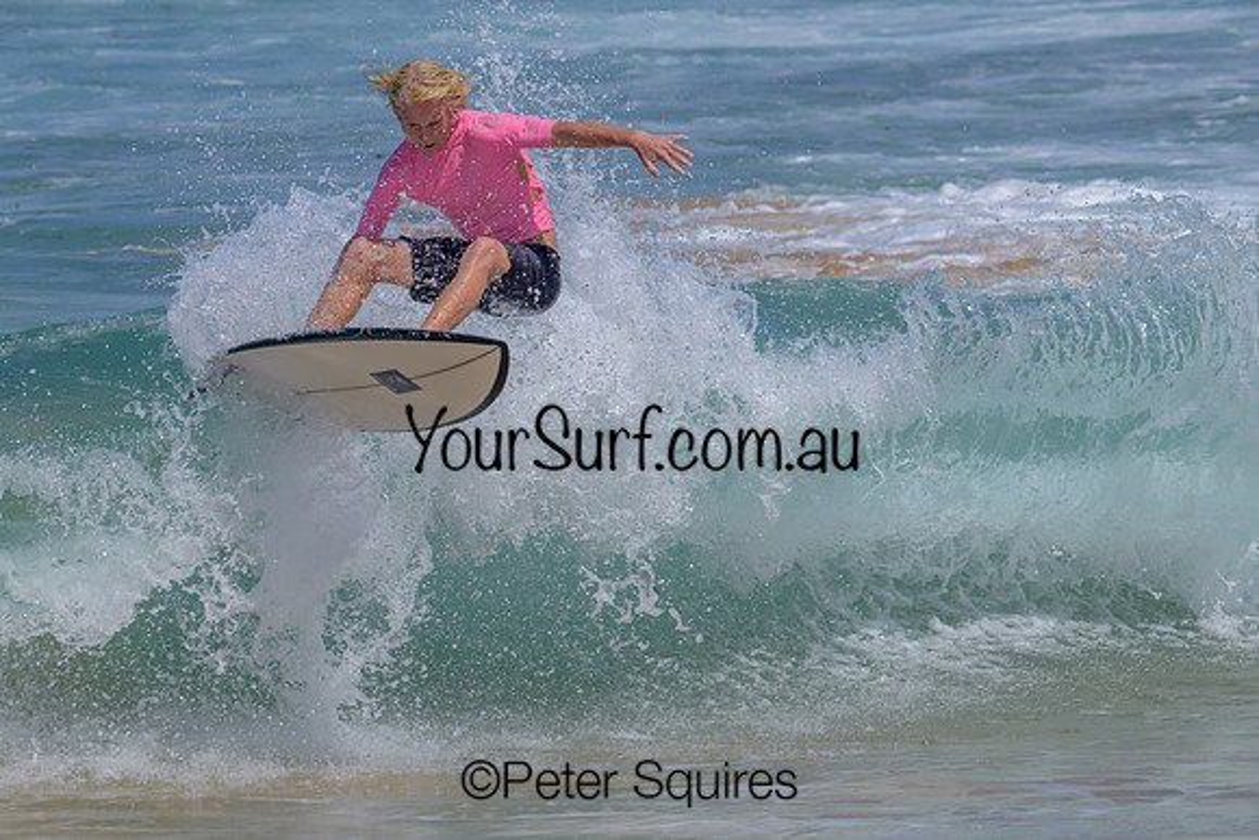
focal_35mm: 473
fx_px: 16536
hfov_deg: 4.4
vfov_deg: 2.9
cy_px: 301
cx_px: 510
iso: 400
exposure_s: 1/2000
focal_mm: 350
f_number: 11
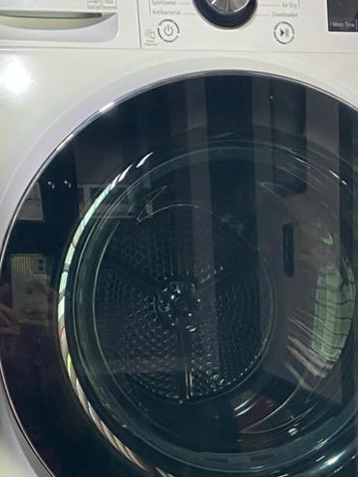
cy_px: 593
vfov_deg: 22.5
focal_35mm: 79
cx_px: 328
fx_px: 1090
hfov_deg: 18.3
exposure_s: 1/60
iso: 200
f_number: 1.8
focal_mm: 4.25
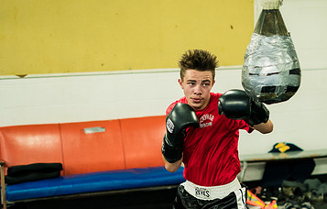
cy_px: 133
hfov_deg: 22.7
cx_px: 238
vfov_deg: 14.7
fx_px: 807
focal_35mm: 90
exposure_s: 1/640
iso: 4000
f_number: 1.8
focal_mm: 50
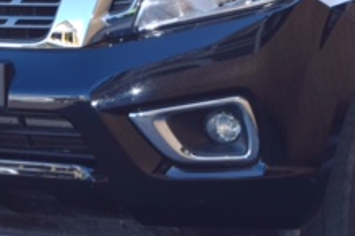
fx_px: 2381
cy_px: -42
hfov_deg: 8.5
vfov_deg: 5.7
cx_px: 185
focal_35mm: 241
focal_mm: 55
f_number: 7.1
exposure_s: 1/200
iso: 100
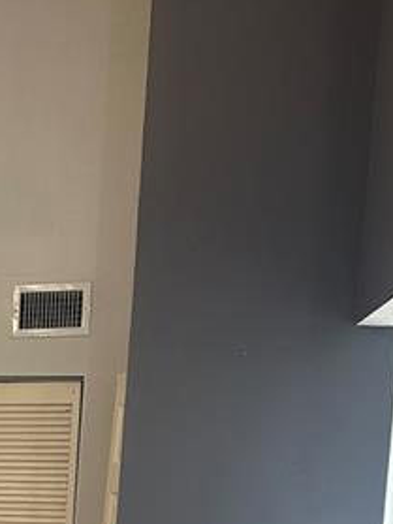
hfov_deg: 20.2
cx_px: -130
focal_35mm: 66
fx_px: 1000
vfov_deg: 26.9
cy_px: 582
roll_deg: -1.8
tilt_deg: -6.5
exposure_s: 1/60
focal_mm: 6.86
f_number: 1.78
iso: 250
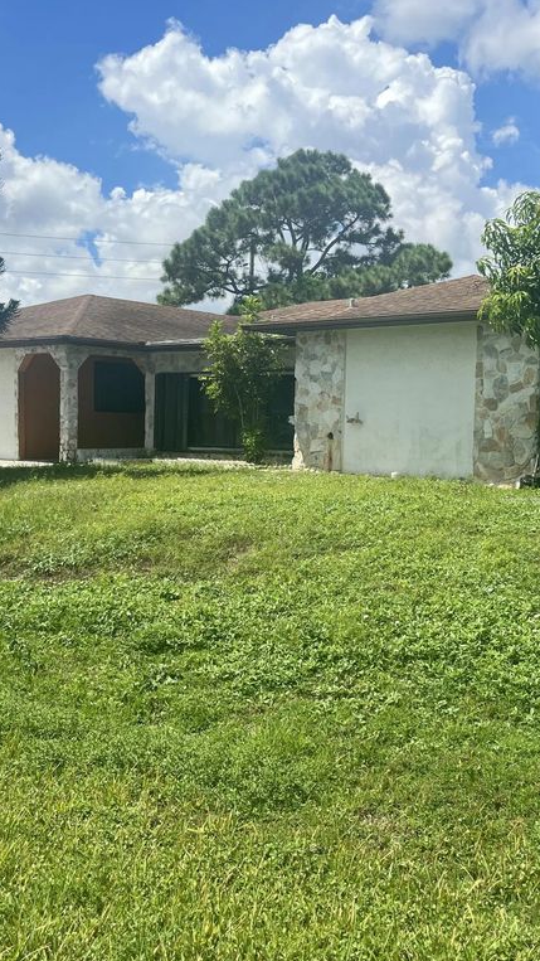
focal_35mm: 38
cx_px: 278
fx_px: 968
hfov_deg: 31.2
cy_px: 480
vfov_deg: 52.8
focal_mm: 5.1
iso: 50
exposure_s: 1/3521
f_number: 1.6
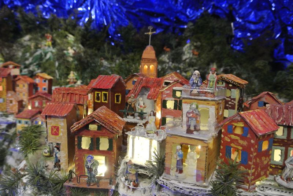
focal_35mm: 27
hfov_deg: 67.3
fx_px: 220
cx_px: 146
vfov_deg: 48.0
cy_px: 98
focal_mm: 10
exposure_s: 1/80
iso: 2200
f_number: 3.5
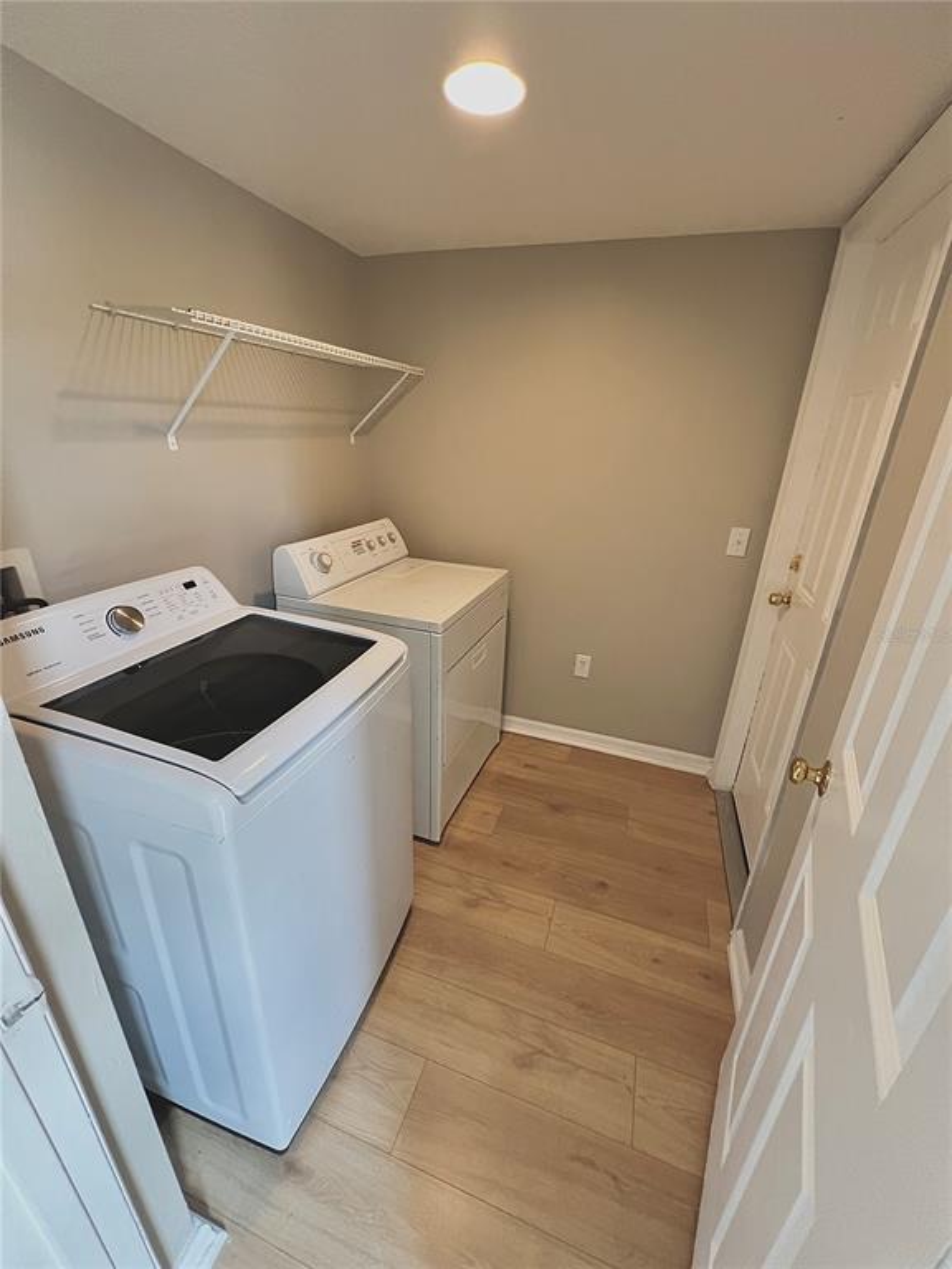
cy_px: 634
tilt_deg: -20.1
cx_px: 476
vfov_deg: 106.2
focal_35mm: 13
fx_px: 477
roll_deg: -1.4
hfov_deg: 89.9
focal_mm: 1.57
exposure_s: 1/99
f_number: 1.8
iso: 250
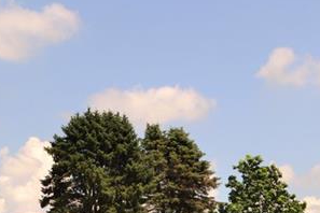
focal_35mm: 113
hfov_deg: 18.0
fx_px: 1004
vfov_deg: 11.9
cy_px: 248
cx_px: 225
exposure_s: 1/250
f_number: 8
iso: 100
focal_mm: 28
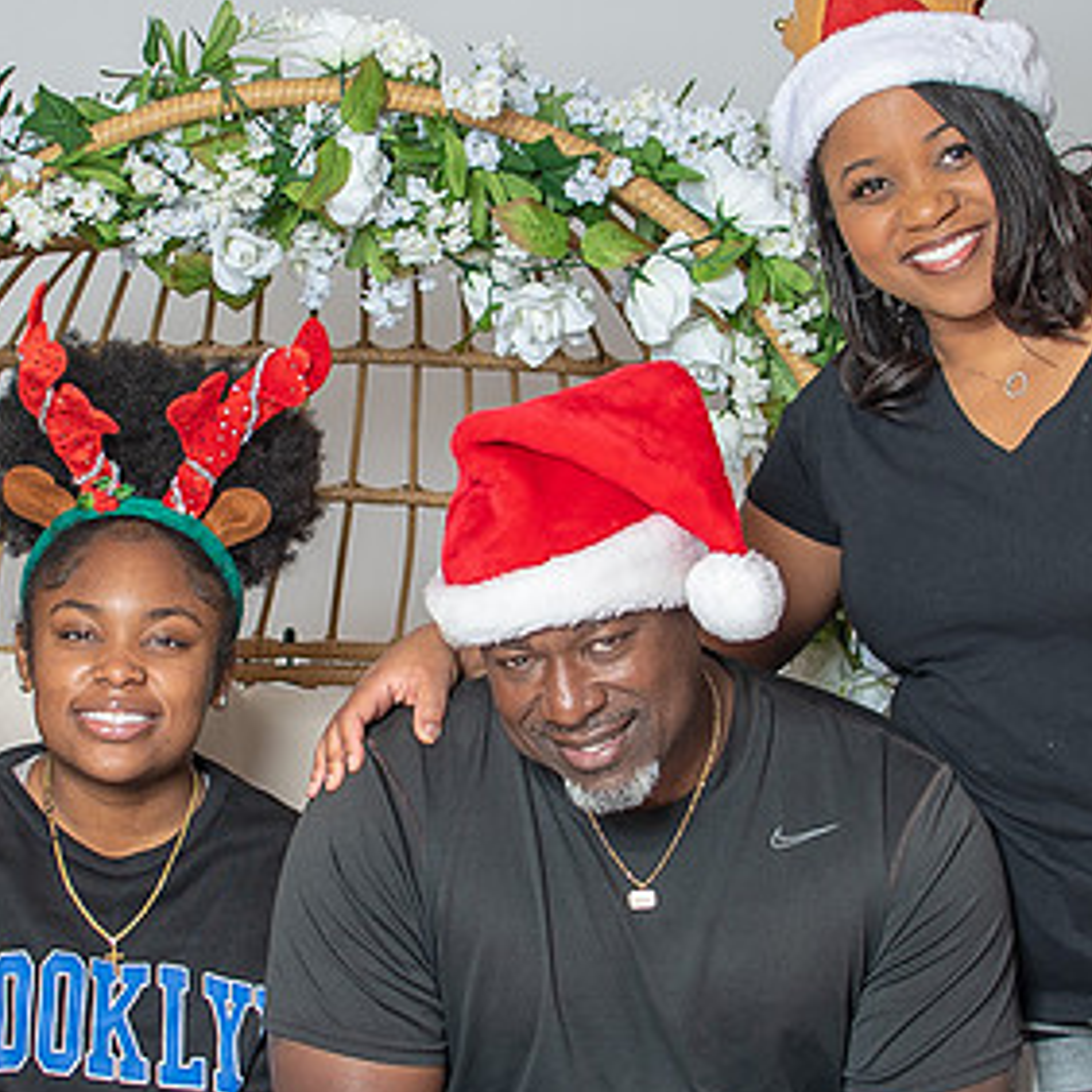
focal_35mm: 113
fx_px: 4033
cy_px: 501
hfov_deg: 15.4
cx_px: 375
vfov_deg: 15.4
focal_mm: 35
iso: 100
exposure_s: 1/250
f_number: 3.2
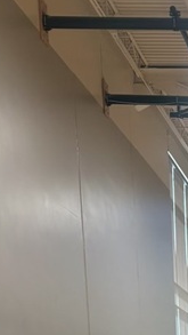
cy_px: 556
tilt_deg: -7.5
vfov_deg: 18.2
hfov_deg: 10.8
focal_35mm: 99
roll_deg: -0.1
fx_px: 877
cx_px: 420
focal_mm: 5.96
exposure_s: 1/158
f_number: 1.6
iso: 125
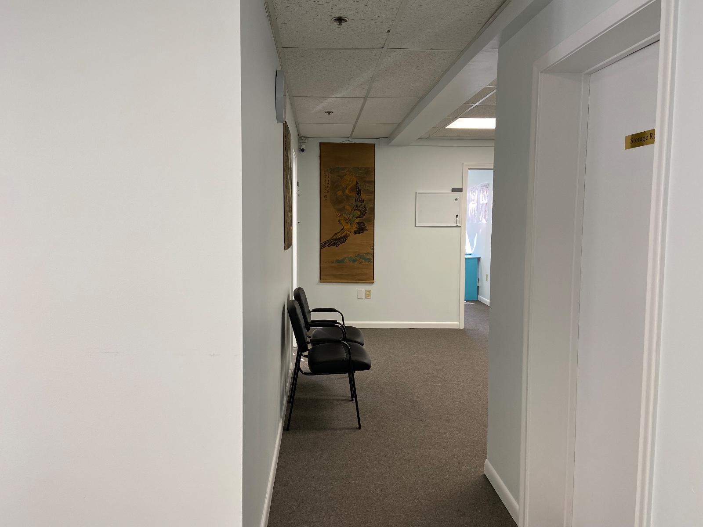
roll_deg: -0.4
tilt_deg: -5.7
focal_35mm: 26
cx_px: 352
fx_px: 528
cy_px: 264
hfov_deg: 67.3
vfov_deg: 53.1
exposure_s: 1/60
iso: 64
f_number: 1.8
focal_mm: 4.25
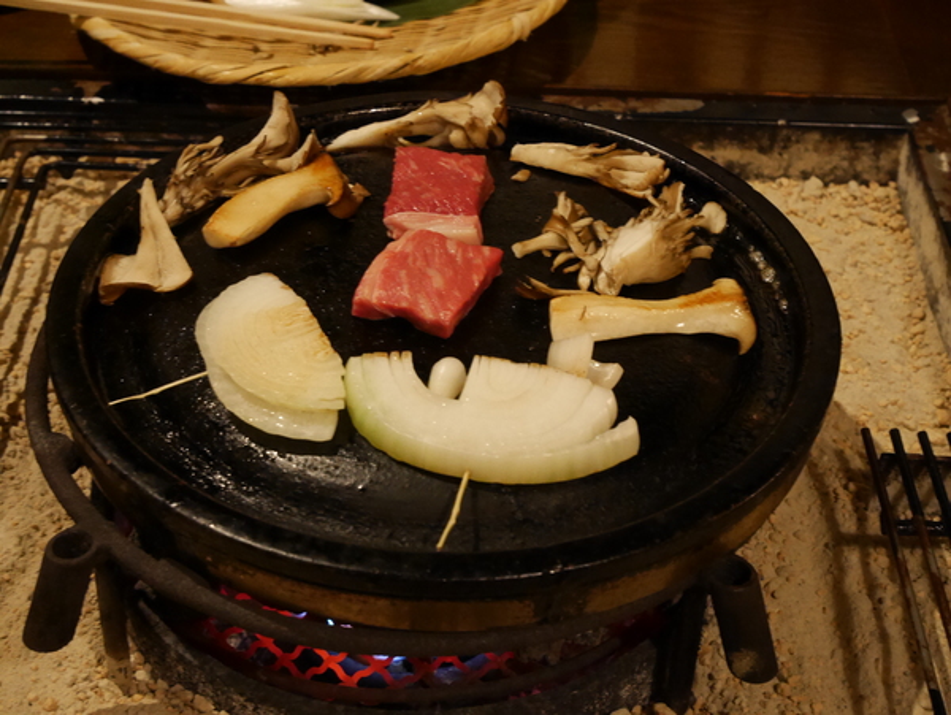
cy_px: 358
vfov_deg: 23.0
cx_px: 476
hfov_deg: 30.2
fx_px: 1760
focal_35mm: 64
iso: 3200
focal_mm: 32
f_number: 5.6
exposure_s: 1/10
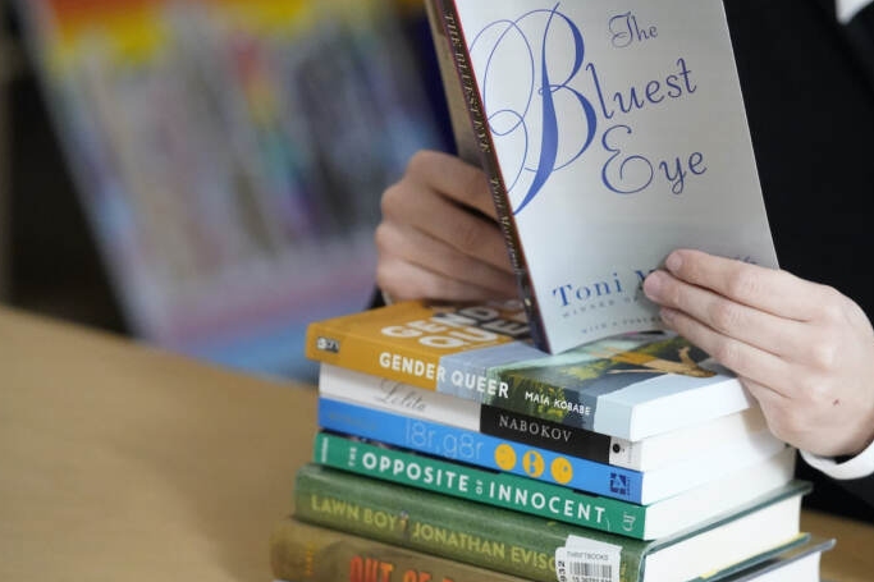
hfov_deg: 12.9
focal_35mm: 159
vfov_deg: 8.6
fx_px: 3859
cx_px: 627
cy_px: 262
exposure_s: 1/2000
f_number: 2.8
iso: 12800
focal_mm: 106
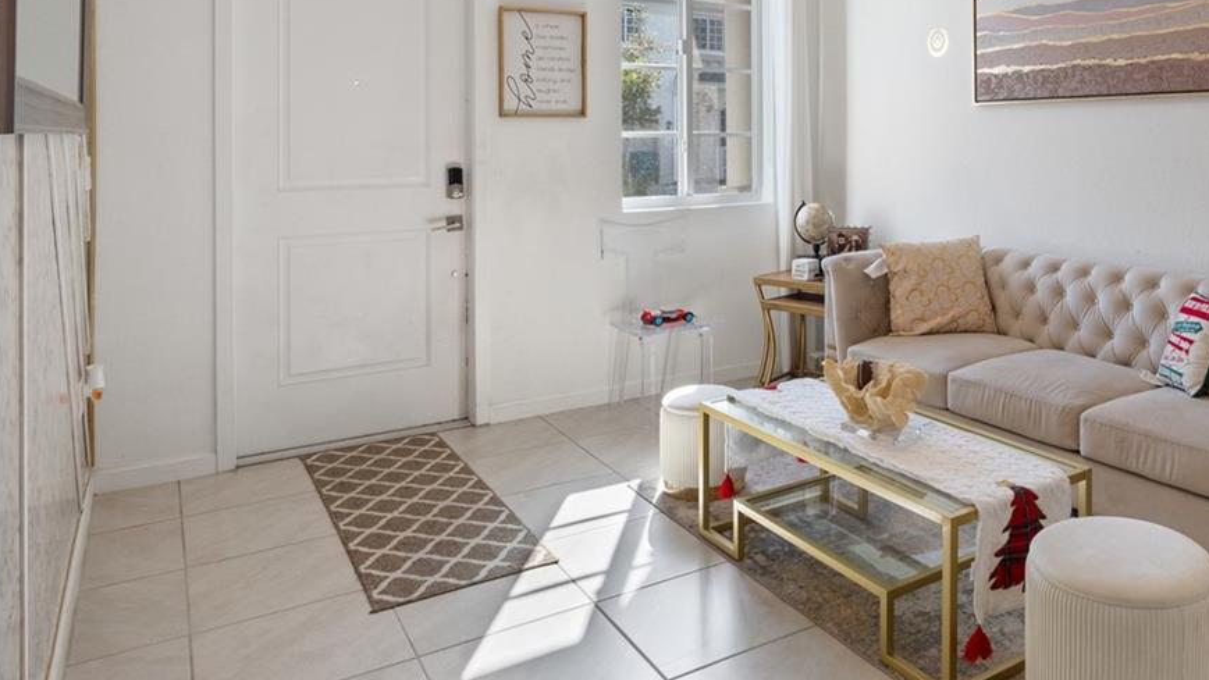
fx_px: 903
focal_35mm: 28
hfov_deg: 65.2
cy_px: 153
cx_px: 838
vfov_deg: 39.9
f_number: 9
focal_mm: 14.6
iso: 400
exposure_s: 1/6
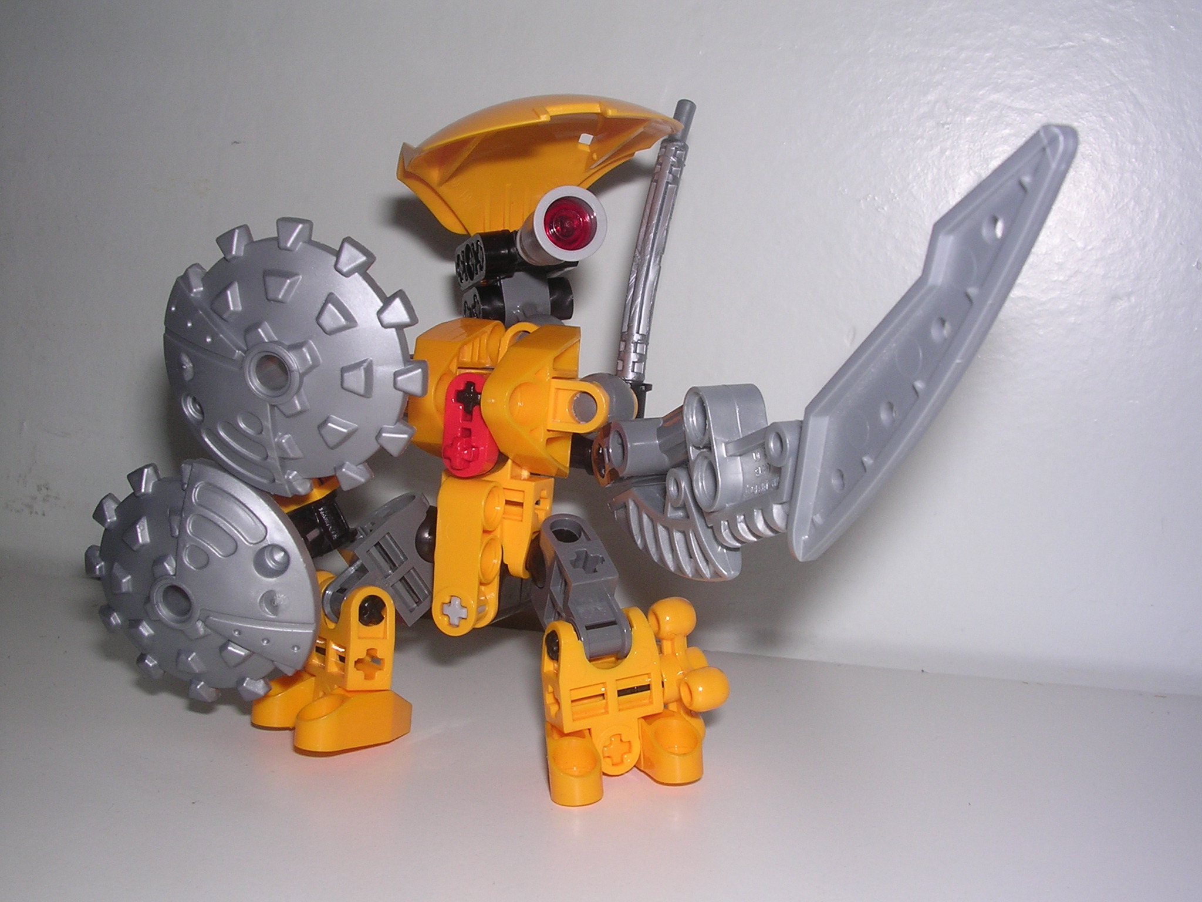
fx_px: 1320
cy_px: 451
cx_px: 601
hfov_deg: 49.0
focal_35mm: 38
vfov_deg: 37.7
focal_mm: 5.8
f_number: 5.6
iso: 100
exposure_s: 1/60.1
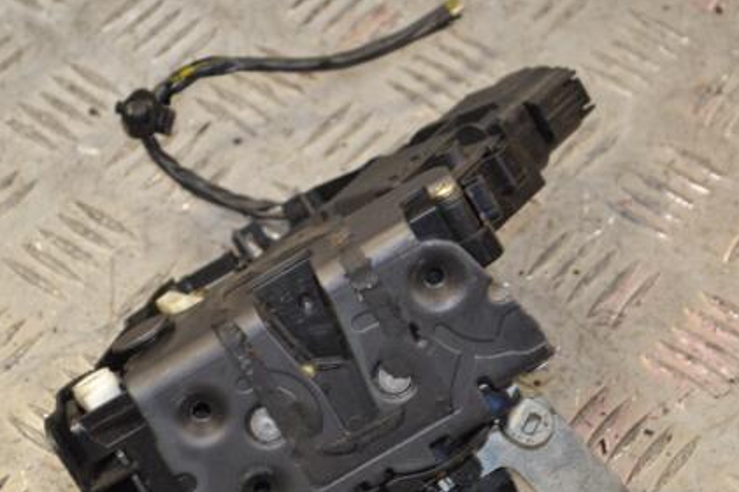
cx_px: 344
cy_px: 288
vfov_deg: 11.6
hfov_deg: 17.4
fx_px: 2414
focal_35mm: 118
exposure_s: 1/60
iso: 400
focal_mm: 55
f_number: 5.6
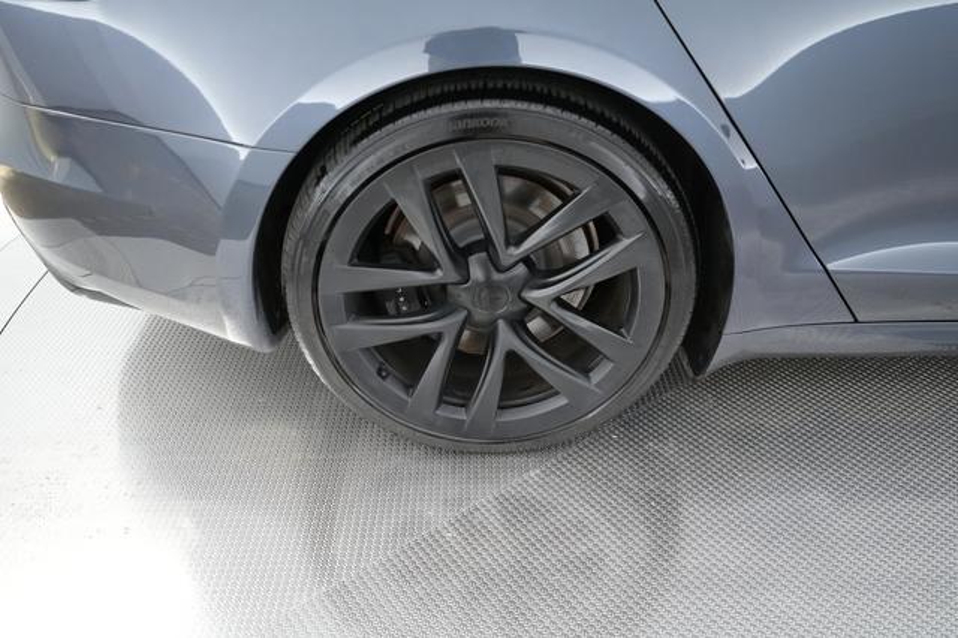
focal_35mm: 28
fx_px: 745
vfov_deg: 46.4
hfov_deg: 65.5
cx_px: 479
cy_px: 319
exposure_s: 1/250
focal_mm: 28
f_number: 2.8
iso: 5000
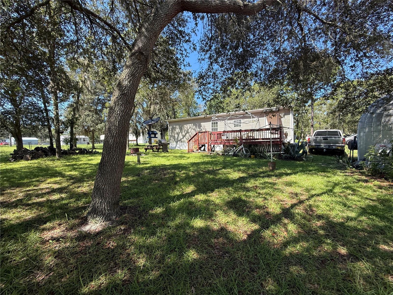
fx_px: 159
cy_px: 148
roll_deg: -0.9
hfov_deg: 102.1
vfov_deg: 85.7
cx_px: 196
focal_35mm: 14
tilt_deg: -4.3
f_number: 2.2
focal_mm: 2.22
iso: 50
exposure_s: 1/535
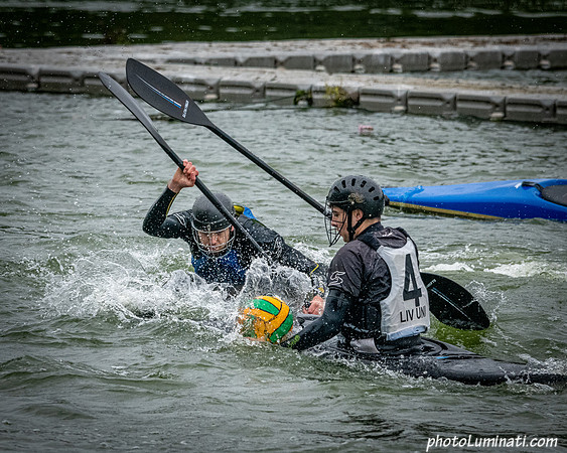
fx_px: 6080
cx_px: 178
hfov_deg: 5.3
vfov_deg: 4.3
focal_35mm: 362
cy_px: 291
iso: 3200
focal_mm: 250
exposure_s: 1/3200
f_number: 8
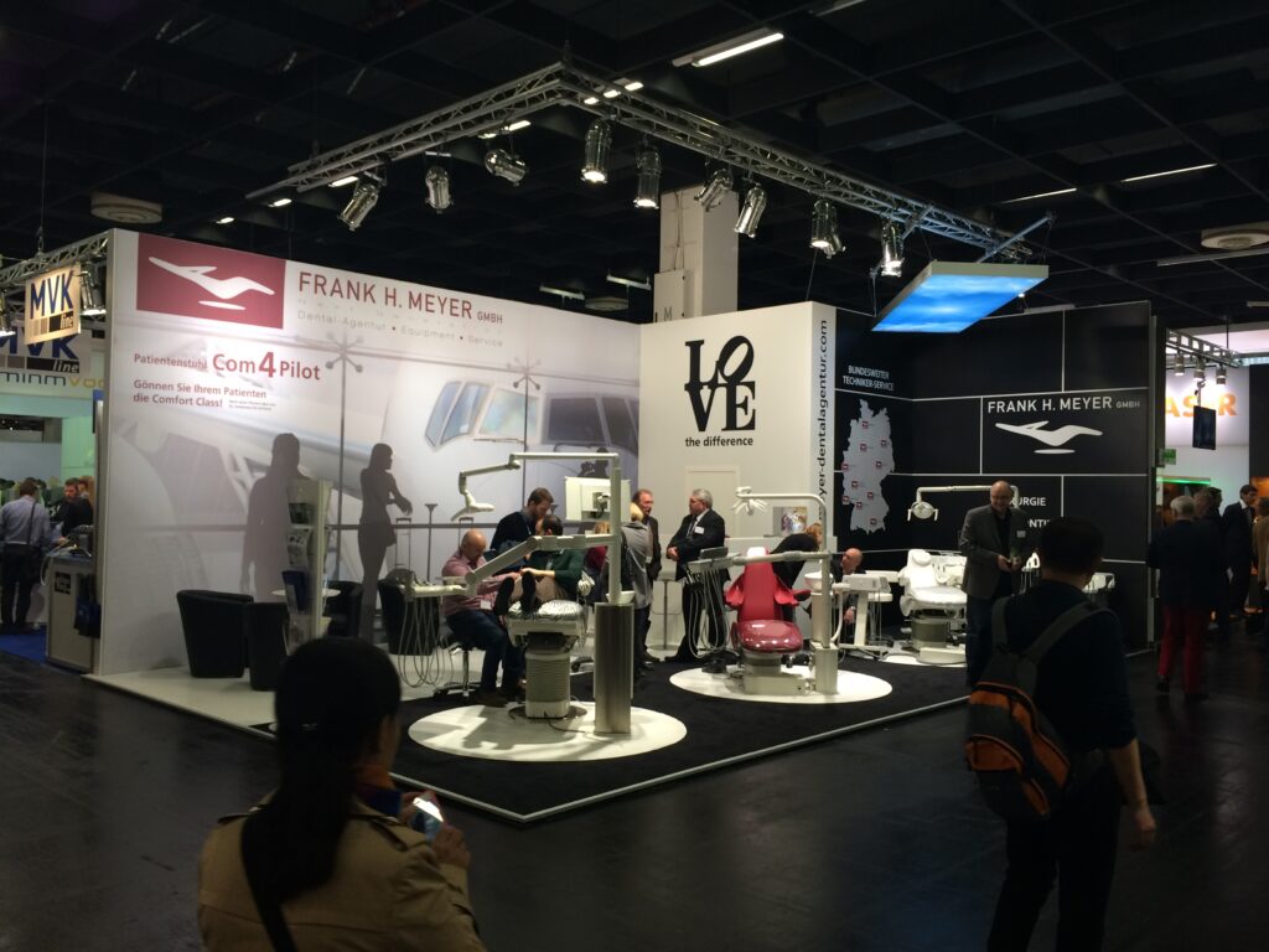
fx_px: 1063
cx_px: 634
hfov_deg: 61.7
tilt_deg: +2.5
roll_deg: +0.9
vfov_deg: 48.2
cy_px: 476
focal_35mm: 29
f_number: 2.2
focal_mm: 4.15
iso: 32
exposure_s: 1/33
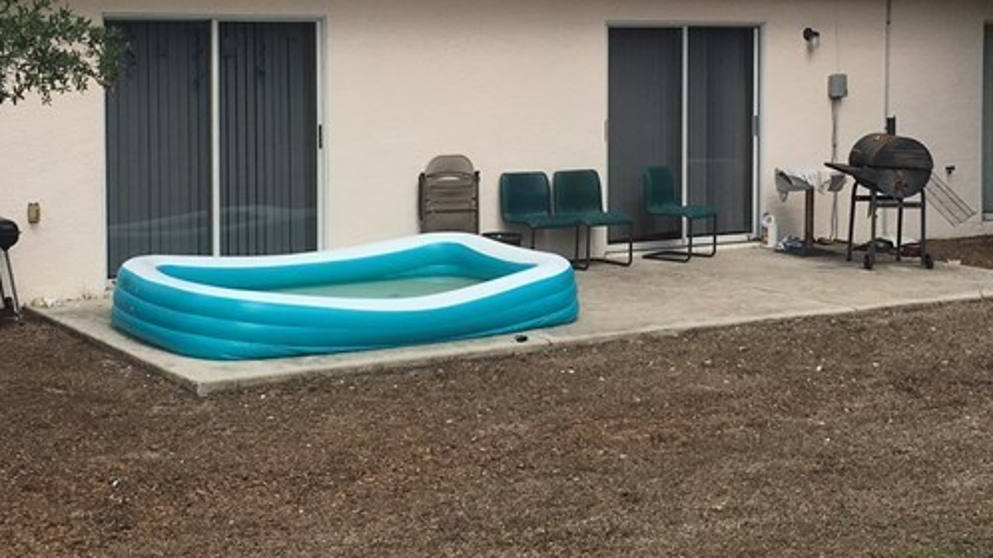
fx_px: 1711
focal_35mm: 65
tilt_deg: -2.7
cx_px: 445
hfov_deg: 32.3
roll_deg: +0.8
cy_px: 134
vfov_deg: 18.4
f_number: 2.2
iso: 25
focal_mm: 4.15
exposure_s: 1/1399
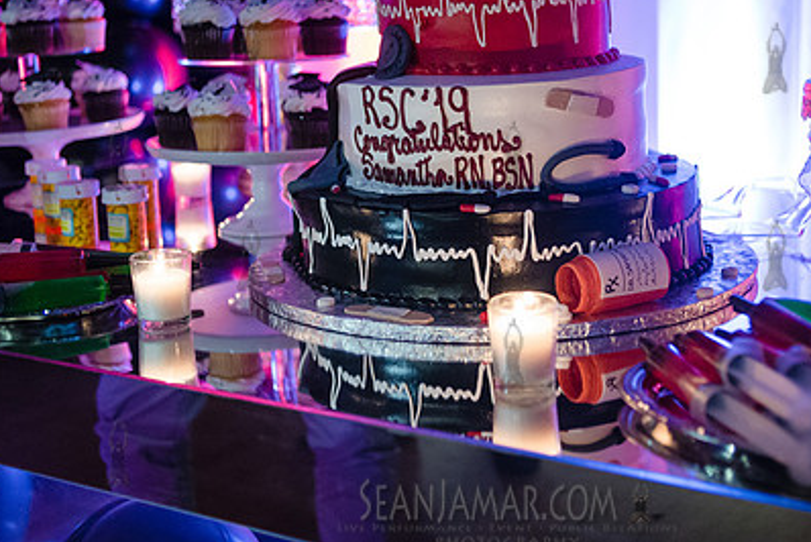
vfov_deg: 26.3
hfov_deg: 38.6
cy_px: 156
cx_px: 511
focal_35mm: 51
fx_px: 1150
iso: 4000
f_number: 2.8
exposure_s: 1/200
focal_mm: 35
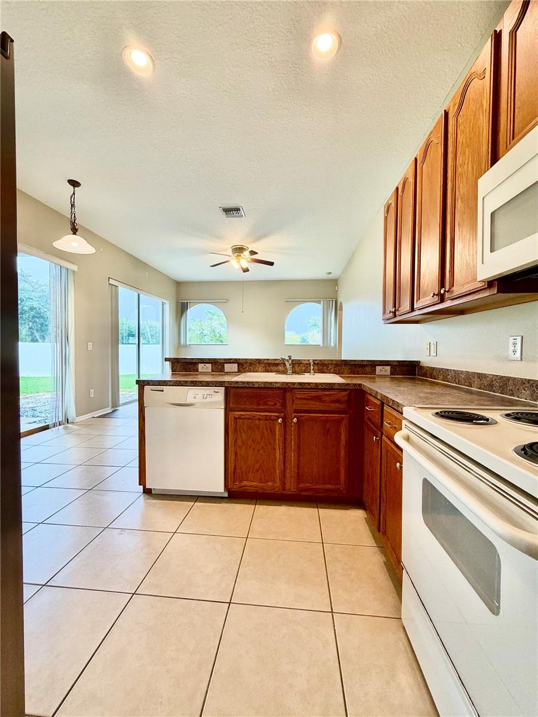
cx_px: 269
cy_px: 358
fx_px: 290
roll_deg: -0.9
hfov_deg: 85.7
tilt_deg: -1.5
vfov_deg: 102.1
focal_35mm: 14
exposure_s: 1/120
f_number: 2.2
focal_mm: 2.22
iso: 200
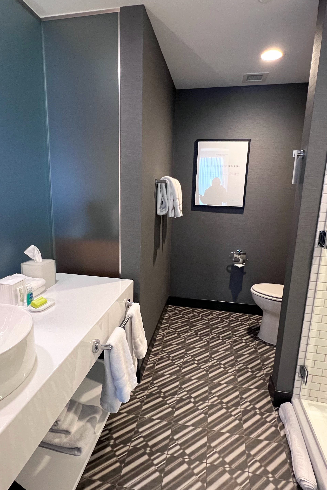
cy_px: 246
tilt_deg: -11.5
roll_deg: -1.0
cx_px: 155
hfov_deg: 64.5
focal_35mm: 19
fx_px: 259
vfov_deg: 86.9
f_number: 1.8
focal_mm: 1.57
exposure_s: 1/60
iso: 500
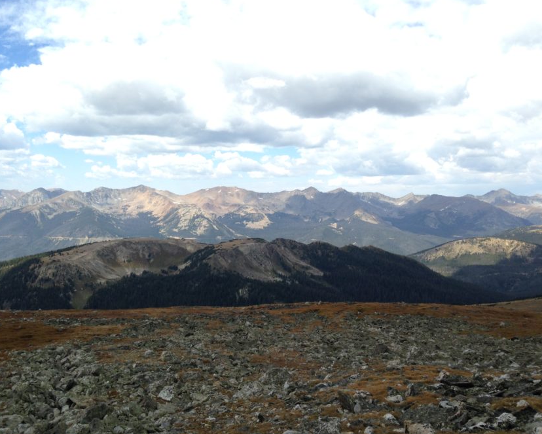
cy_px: 214
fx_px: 562
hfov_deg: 51.5
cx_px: 255
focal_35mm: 35
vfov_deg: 42.2
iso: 50
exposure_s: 1/919
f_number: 2.4
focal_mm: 4.12
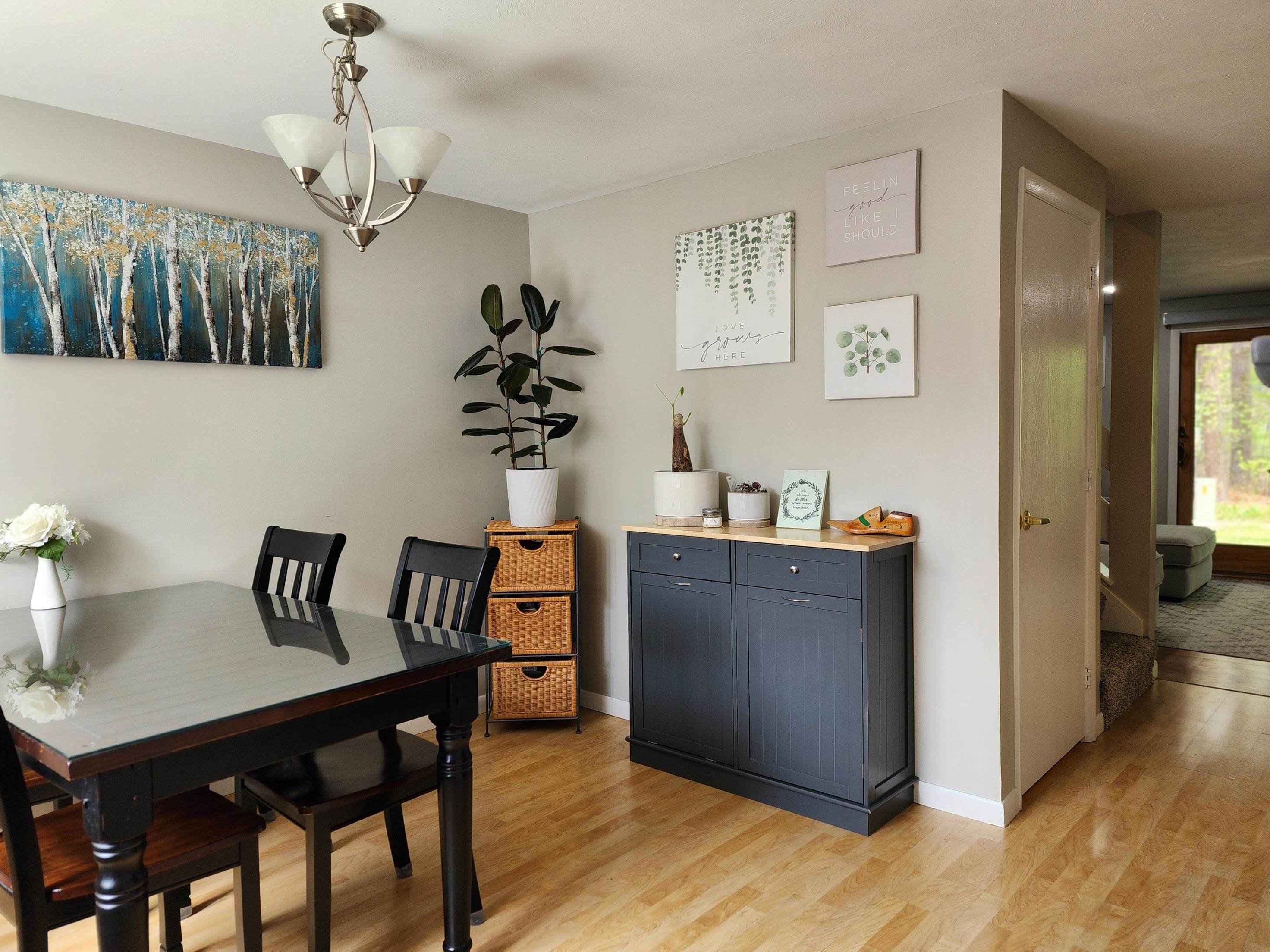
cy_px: 469
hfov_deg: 71.6
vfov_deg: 56.8
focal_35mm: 24
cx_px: 615
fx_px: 881
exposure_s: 1/120
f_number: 1.8
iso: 125
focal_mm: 6.4
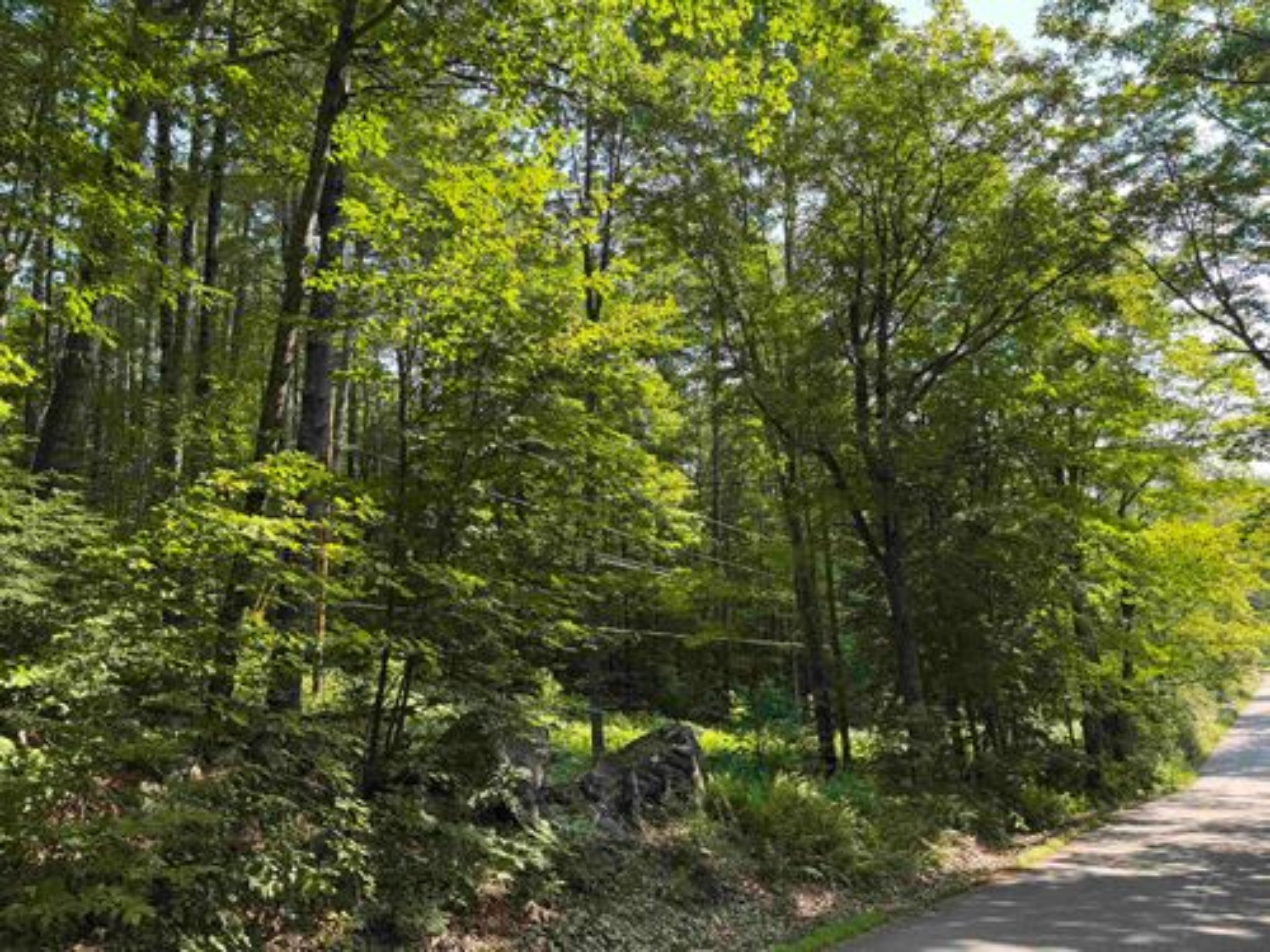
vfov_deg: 56.8
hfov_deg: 71.6
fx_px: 881
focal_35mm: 24
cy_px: 476
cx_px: 635
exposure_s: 1/454
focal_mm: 6.76
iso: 80
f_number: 1.78
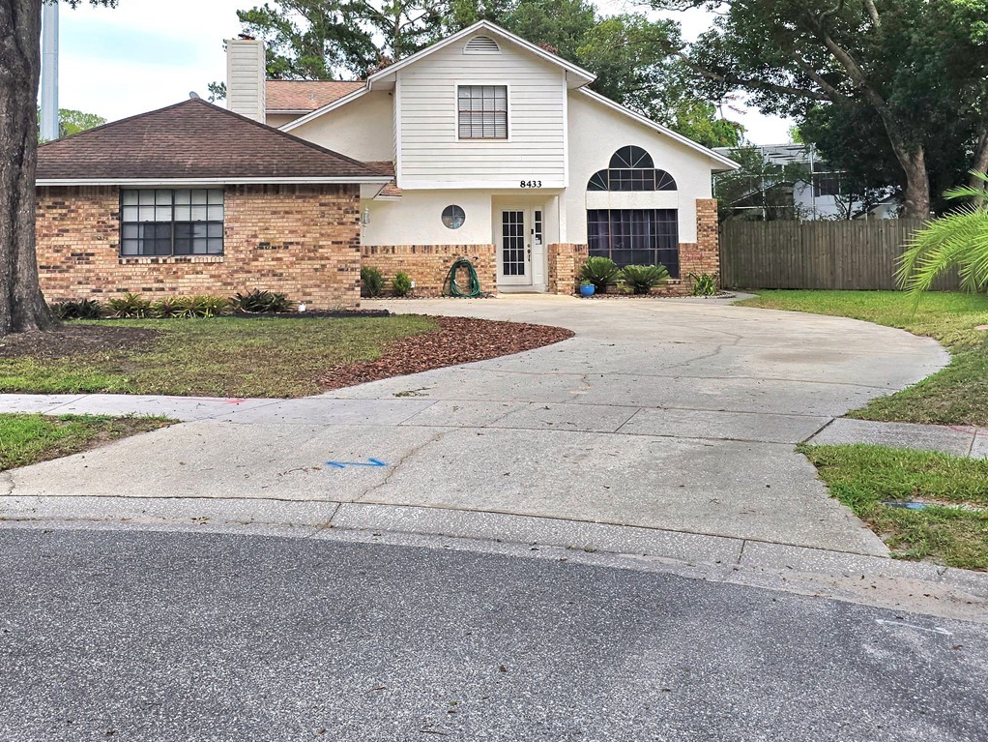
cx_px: 420
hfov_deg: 51.2
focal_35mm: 36
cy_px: 191
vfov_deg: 38.7
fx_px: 1028
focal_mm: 6.3
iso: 12
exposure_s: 1/588
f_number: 1.7
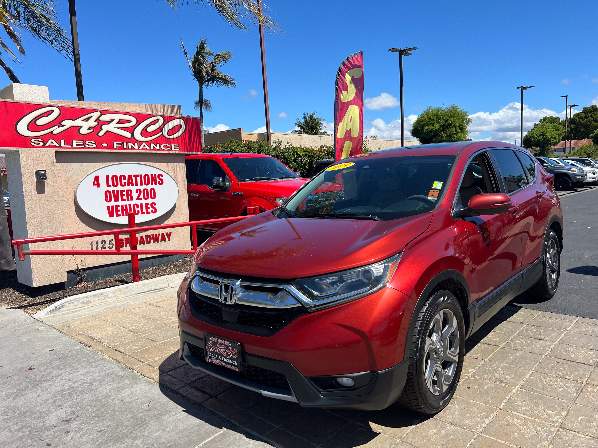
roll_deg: +2.6
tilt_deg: -6.0
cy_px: 224
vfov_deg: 53.1
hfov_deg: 67.3
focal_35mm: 26
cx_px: 299
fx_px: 449
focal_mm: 5.7
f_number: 1.5
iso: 50
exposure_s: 1/4115
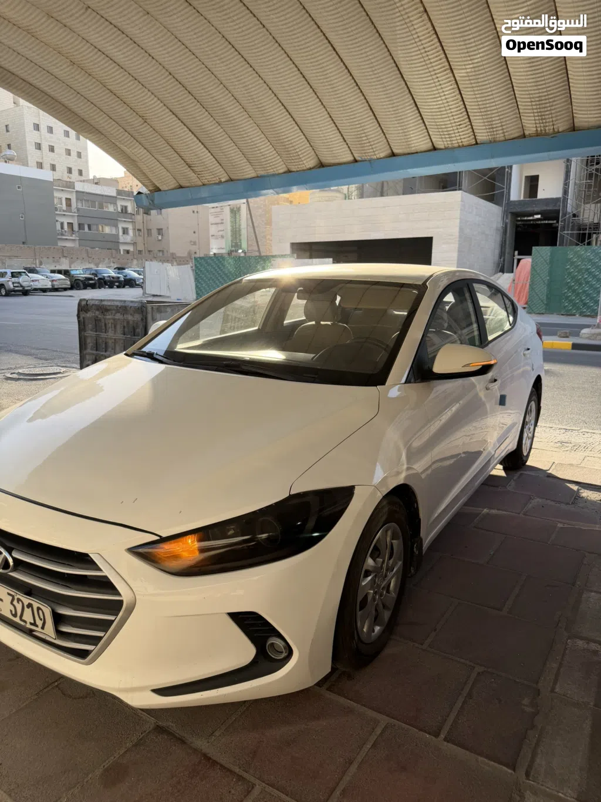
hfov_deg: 56.8
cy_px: 401
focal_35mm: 24
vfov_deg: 71.6
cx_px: 300
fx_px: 555
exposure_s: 1/822
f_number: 1.78
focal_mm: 6.76
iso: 100
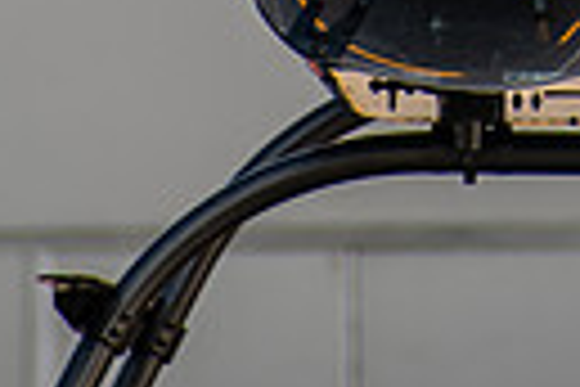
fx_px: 32526
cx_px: 665
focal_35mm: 2019
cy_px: -457
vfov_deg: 0.7
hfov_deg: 1.0
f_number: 6.3
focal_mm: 300
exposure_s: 1/250
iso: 100
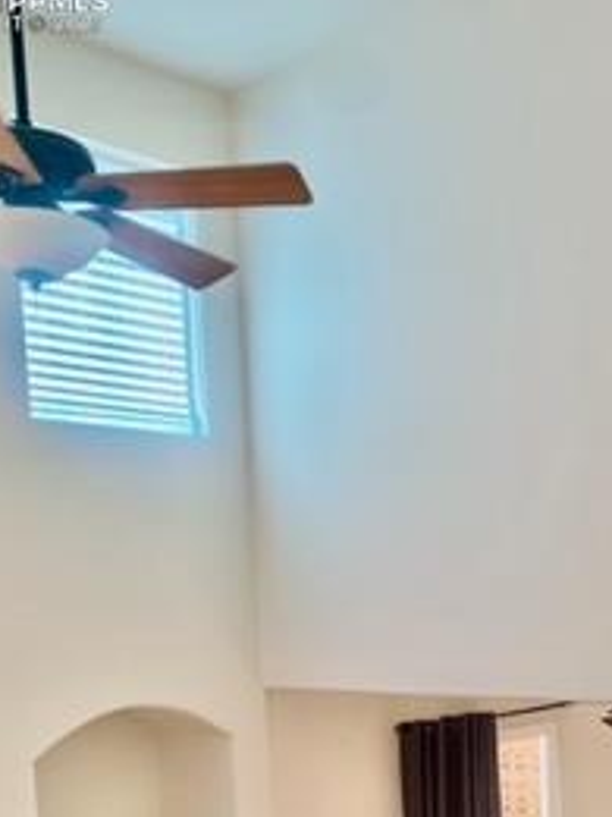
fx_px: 1131
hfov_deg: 29.8
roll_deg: +2.0
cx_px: 452
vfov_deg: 37.2
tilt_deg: -6.0
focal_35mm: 48
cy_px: 726
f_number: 1.8
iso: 80
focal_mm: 4.25
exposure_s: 1/122
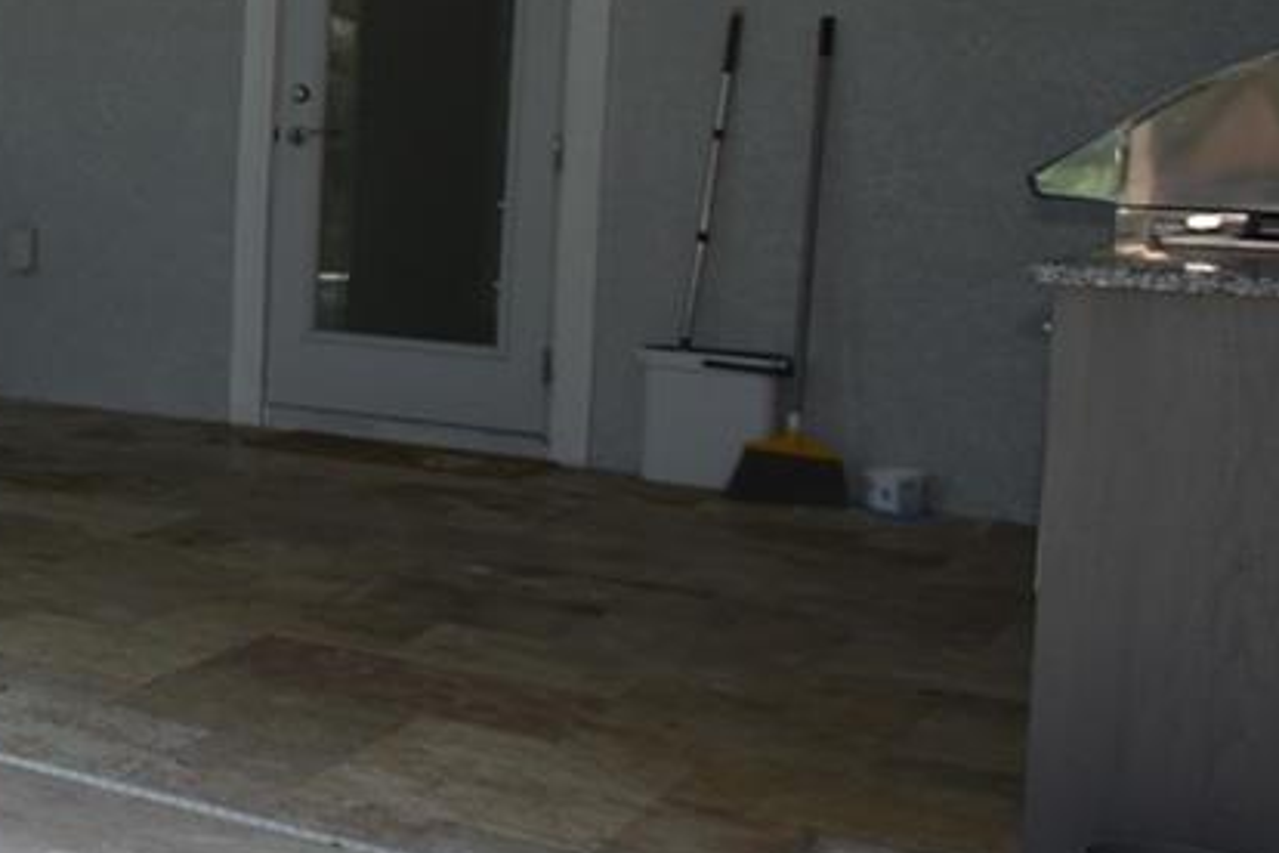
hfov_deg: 23.7
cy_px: 145
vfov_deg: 23.0
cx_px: -837
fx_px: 2060
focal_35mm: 58
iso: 100
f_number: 5.6
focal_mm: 10
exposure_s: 1/125
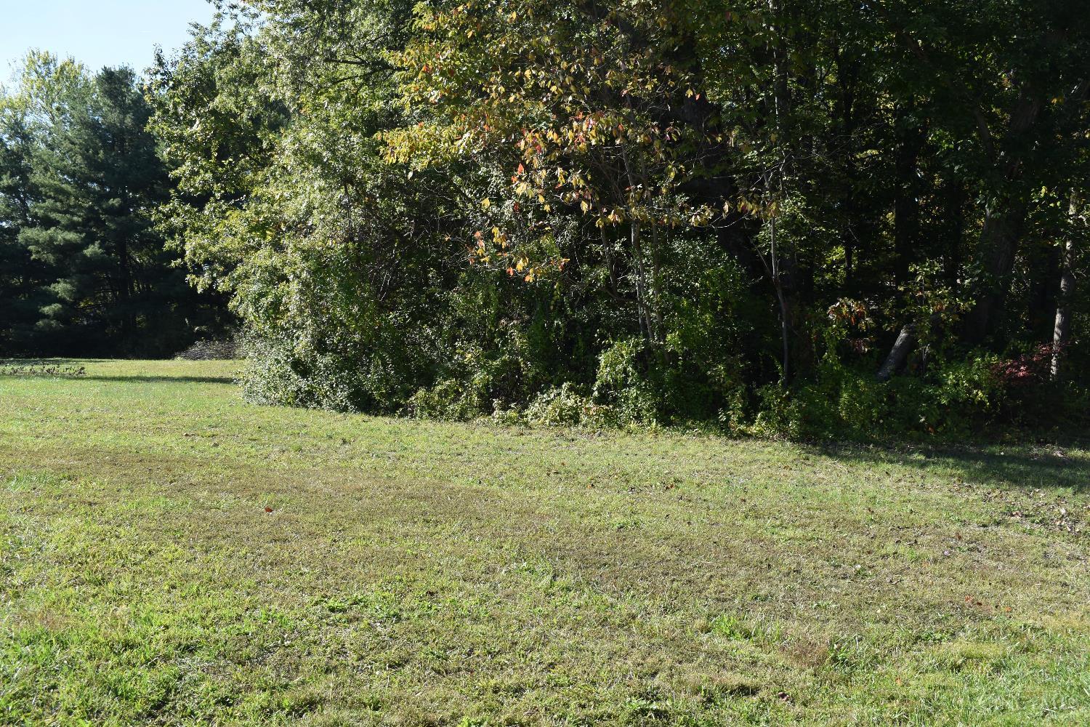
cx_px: 545
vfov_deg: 33.0
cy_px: 364
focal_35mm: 40
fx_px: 1226
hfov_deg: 47.9
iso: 100
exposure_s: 1/160
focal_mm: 27
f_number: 8
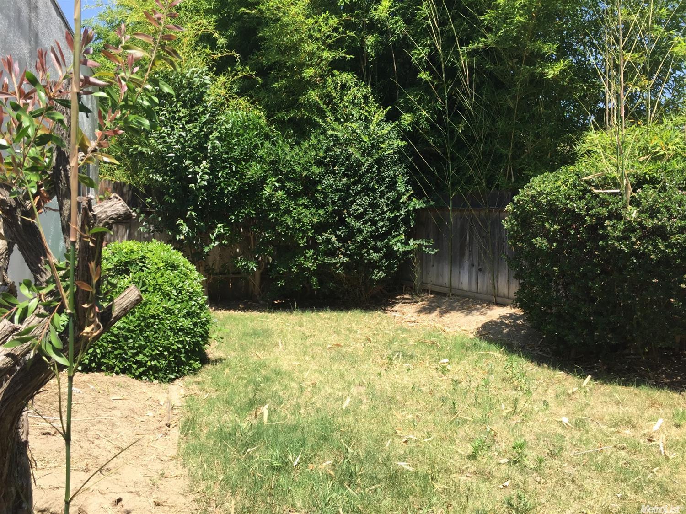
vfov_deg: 48.2
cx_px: 343
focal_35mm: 29
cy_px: 257
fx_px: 575
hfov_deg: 61.7
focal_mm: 4.15
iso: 32
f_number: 2.2
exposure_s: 1/860
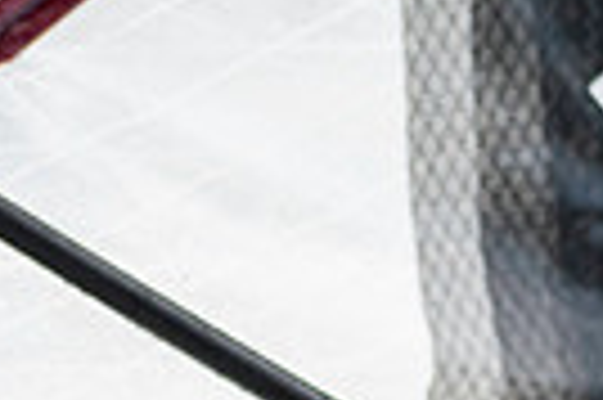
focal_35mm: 1949
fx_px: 32606
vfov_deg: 0.7
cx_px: 1066
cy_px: 596
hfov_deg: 1.1
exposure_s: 1/3200
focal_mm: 300
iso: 400
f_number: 5
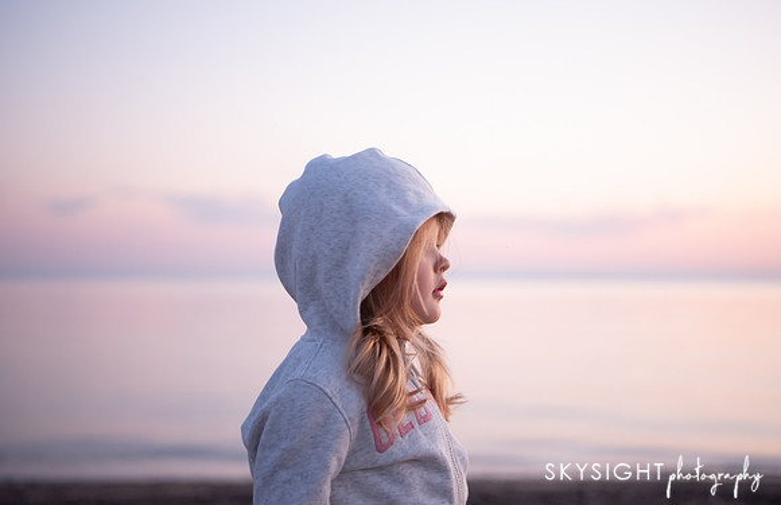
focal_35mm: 62
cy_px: 256
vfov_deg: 21.3
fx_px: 1341
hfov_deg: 32.5
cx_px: 408
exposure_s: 1/200
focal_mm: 56
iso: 1600
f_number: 2.8
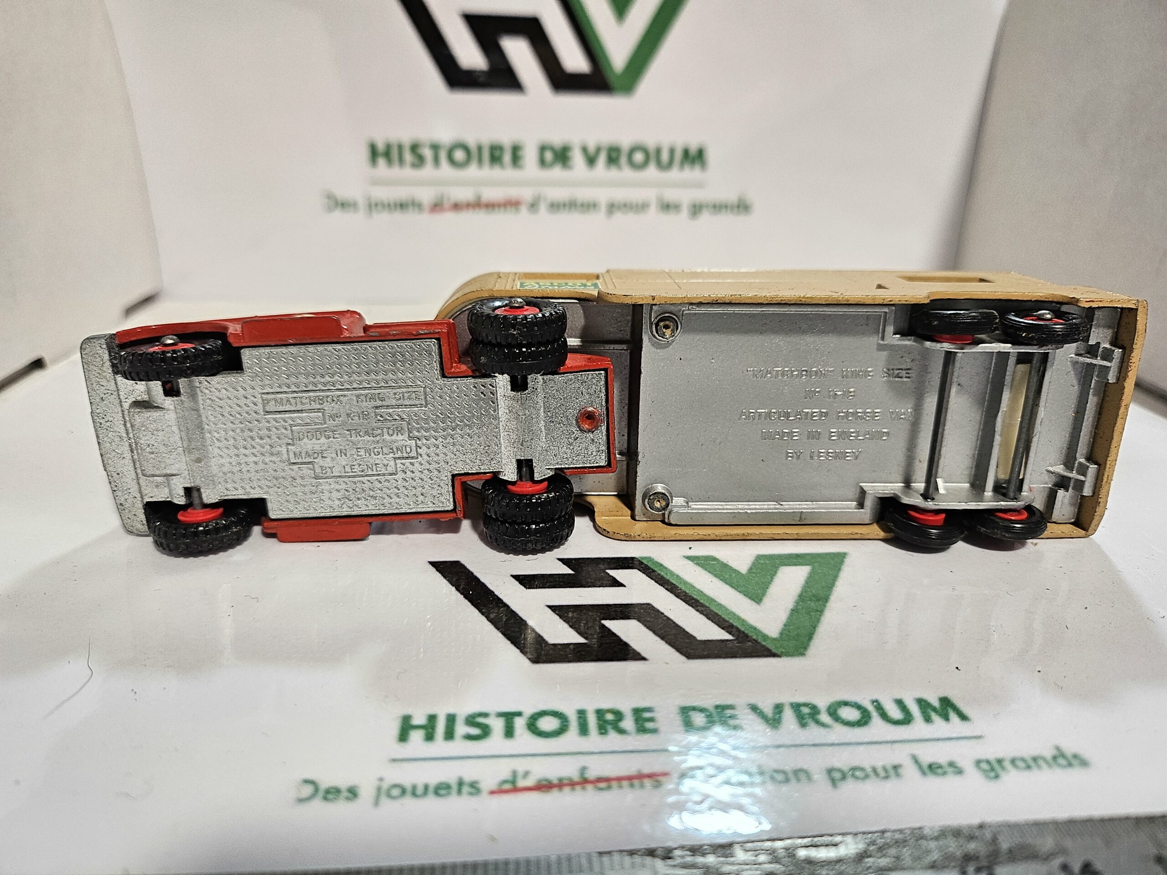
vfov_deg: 56.8
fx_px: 809
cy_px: 438
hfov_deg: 71.6
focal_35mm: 24
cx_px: 584
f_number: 1.8
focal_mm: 5
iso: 160
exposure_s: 1/100
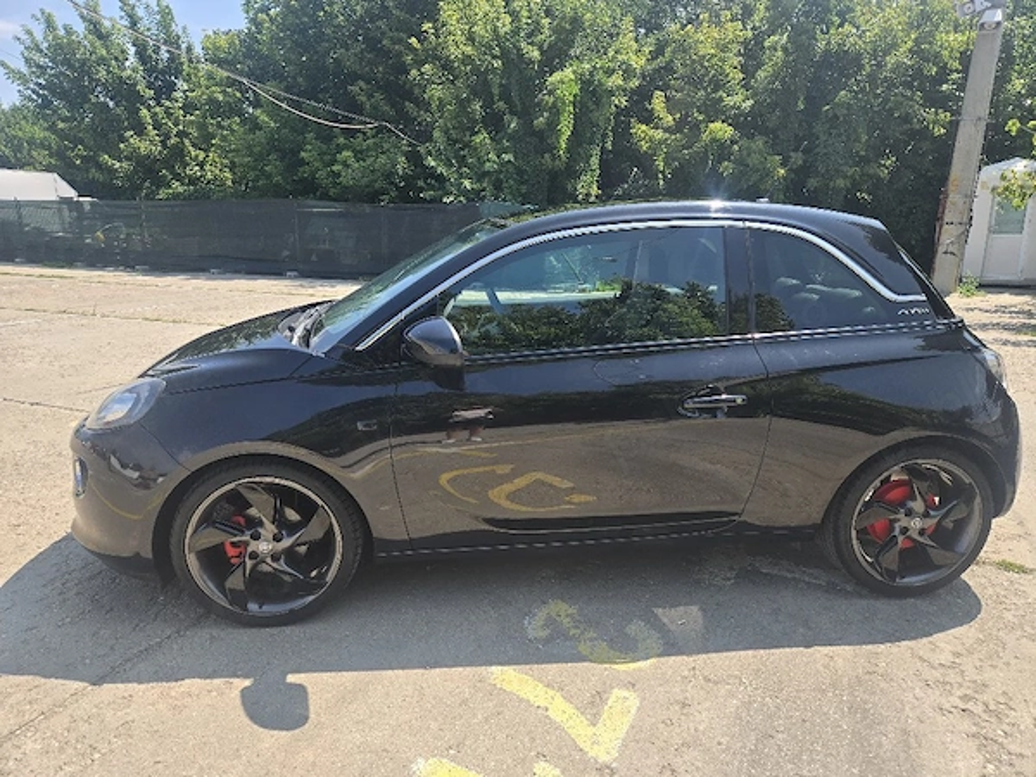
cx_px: 518
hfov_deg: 73.9
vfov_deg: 58.9
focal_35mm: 23
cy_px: 388
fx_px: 688
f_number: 1.8
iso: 80
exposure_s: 1/3333
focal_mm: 5.4
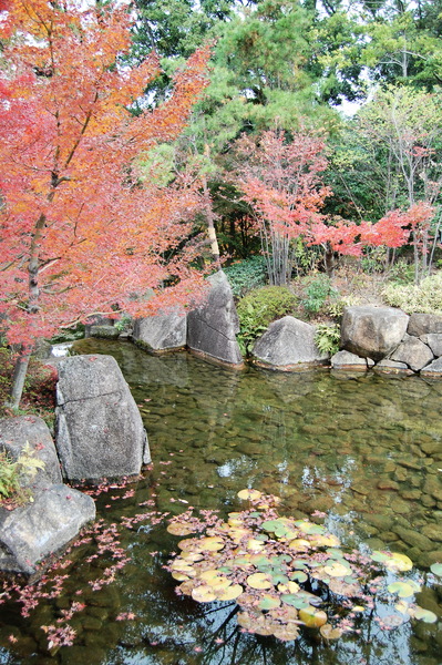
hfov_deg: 43.5
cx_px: 221
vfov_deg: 62.0
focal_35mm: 30
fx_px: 553
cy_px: 332
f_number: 4.5
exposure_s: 1/80
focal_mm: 20
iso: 200
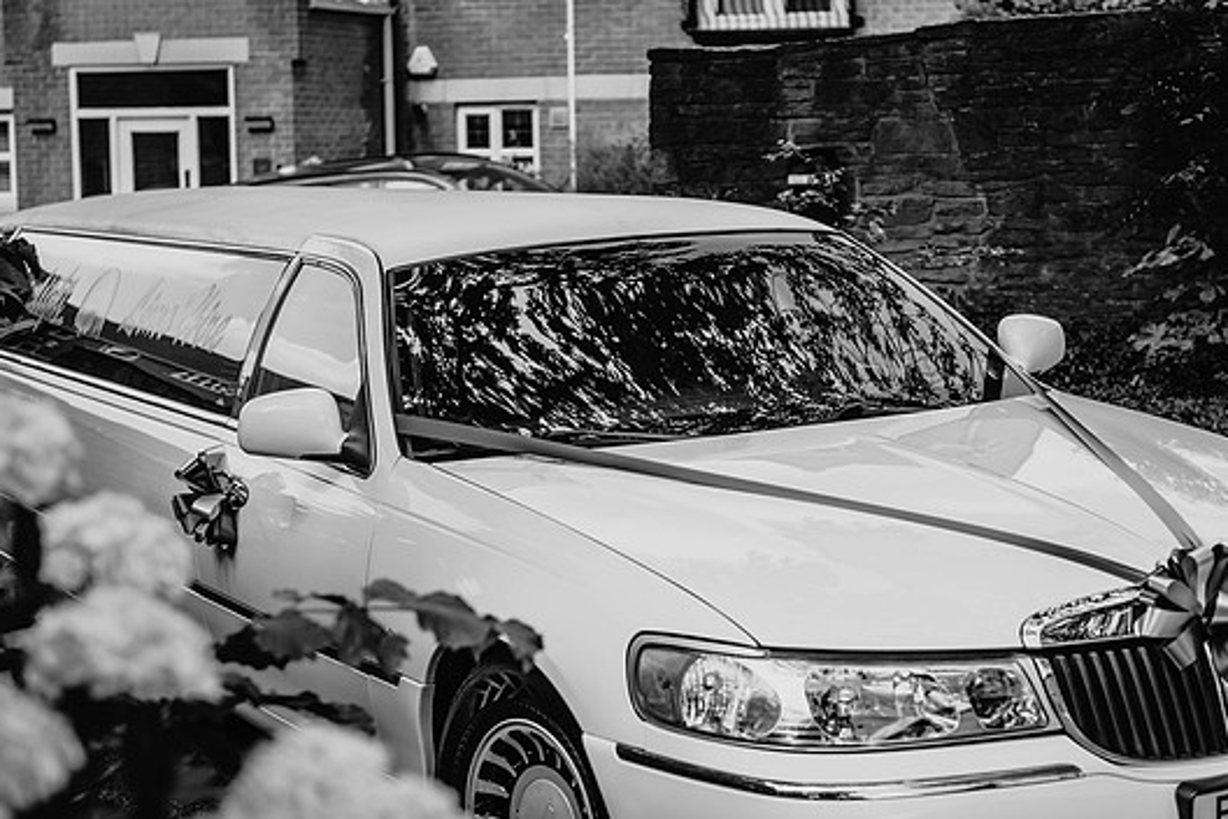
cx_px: 626
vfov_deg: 17.7
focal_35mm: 77
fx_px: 2626
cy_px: 429
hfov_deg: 26.3
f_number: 4
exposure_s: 1/500
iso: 100
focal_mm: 70
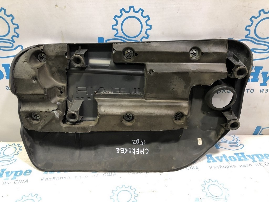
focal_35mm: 28
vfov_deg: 49.7
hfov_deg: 63.4
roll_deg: +0.7
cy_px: 101
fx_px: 218
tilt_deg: -32.2
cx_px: 134
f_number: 1.8
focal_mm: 4
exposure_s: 1/17
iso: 50
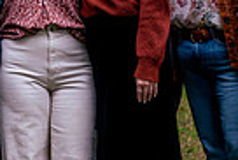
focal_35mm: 555
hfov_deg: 3.7
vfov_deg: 2.5
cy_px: -13
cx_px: -23
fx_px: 3673
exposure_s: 1/250
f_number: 5.6
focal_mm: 130
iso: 200
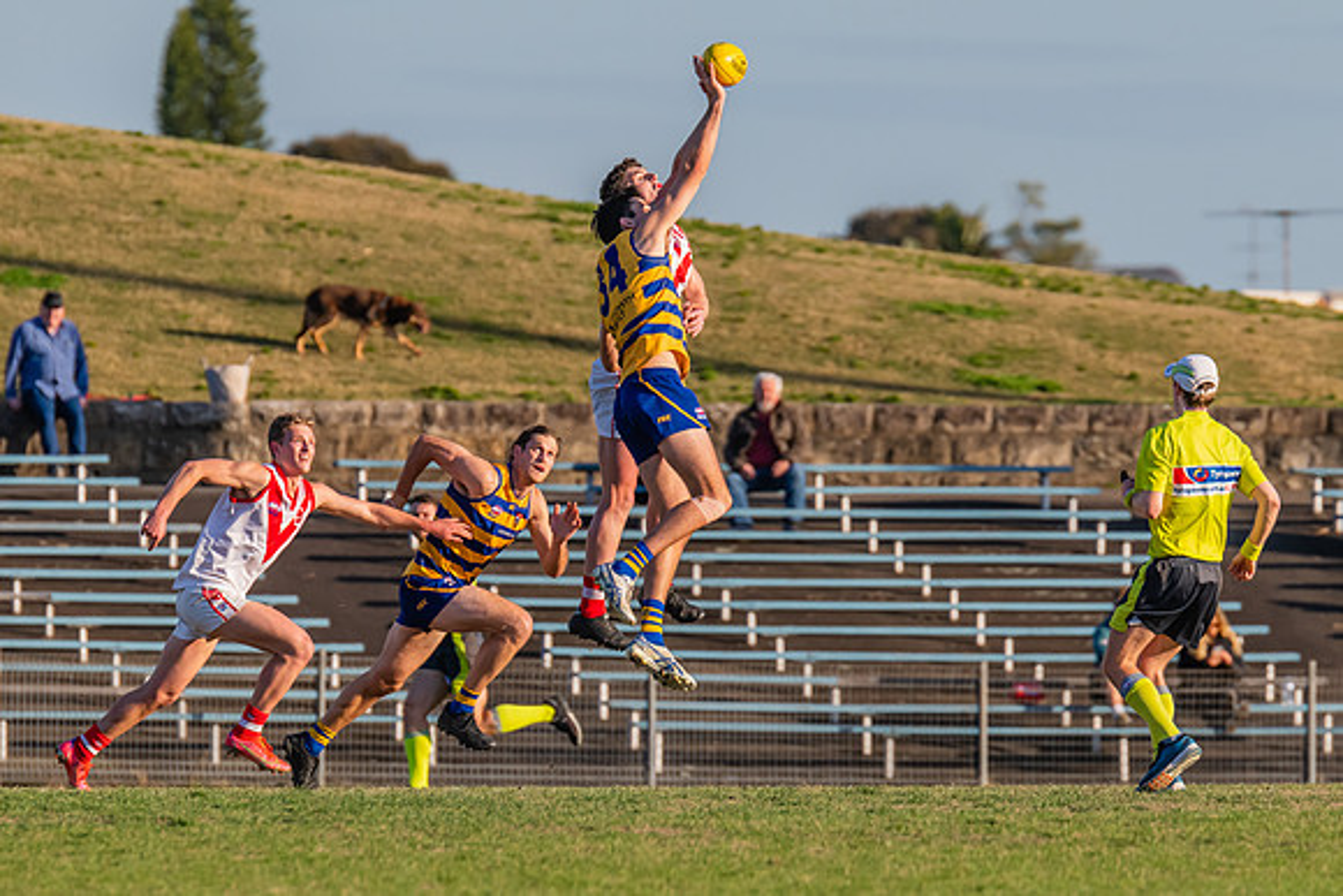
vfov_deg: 2.4
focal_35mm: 568
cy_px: 408
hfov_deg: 3.6
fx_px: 21179
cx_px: 654
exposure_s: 1/1600
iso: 800
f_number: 7.1
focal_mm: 420
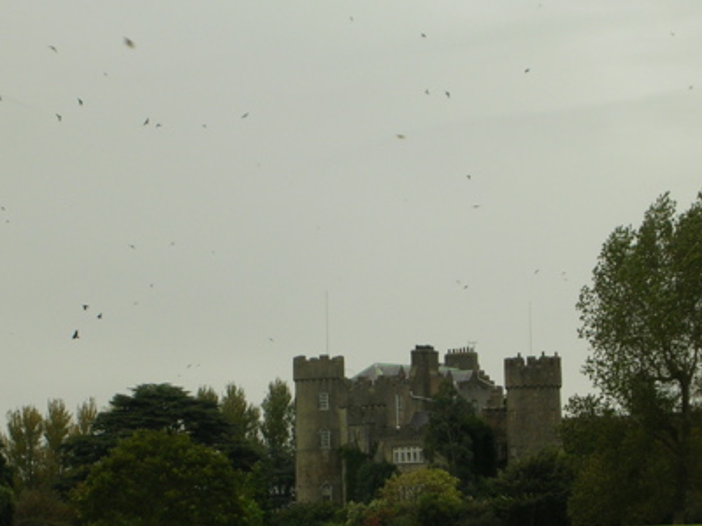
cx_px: 356
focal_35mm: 184
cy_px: 377
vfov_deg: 8.1
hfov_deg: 10.7
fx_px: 3731
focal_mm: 17.4
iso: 50
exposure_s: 1/112
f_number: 4.9
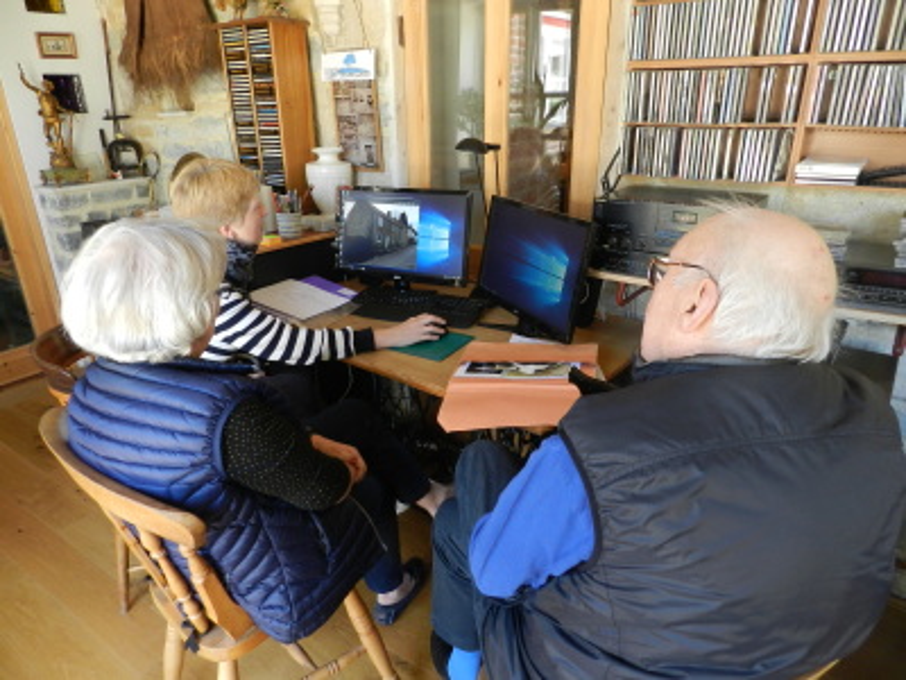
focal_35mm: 23
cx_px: 453
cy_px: 340
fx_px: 602
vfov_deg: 58.9
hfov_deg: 73.9
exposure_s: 1/30
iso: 280
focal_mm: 4
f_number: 3.4
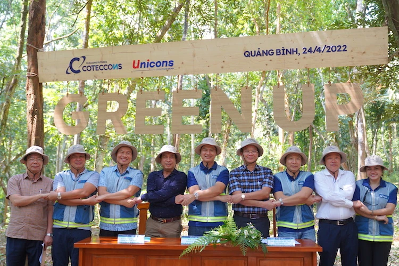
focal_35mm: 40
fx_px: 443
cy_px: 133
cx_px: 200
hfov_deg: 48.5
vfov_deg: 33.4
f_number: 2.8
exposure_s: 1/320
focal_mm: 40
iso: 800
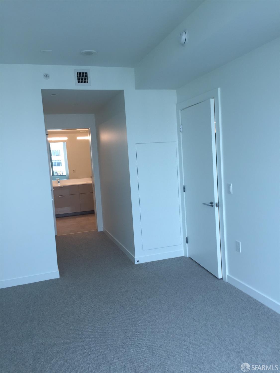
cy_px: 186
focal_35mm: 29
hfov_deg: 48.2
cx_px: 140
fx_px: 313
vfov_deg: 61.7
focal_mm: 4.15
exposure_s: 1/60
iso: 32
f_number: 2.2
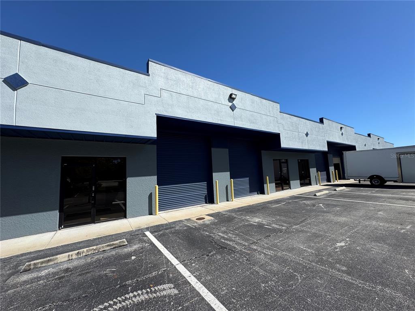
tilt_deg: +5.5
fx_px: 168
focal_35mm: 14
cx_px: 208
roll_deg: +3.1
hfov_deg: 102.1
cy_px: 156
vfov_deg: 85.7
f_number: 2.2
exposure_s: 1/2083
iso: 50
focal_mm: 2.22
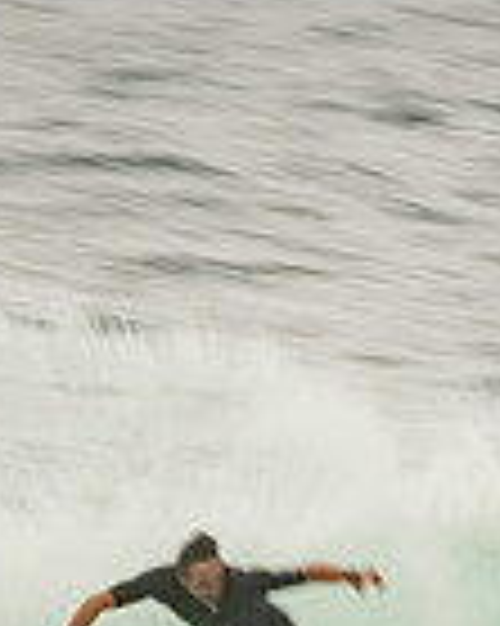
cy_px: 768
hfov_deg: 0.7
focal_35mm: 2349
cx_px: 194
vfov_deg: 0.8
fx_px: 43499
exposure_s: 1/30
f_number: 22
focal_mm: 400
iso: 100
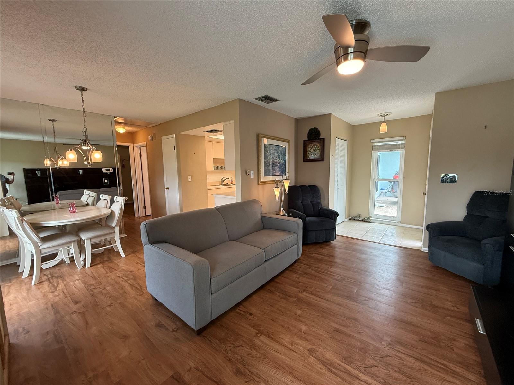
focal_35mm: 14
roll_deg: +0.2
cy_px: 192
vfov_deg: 85.6
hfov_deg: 102.1
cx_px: 257
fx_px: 208
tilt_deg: -7.4
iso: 200
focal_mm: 2.22
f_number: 2.2
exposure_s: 1/120
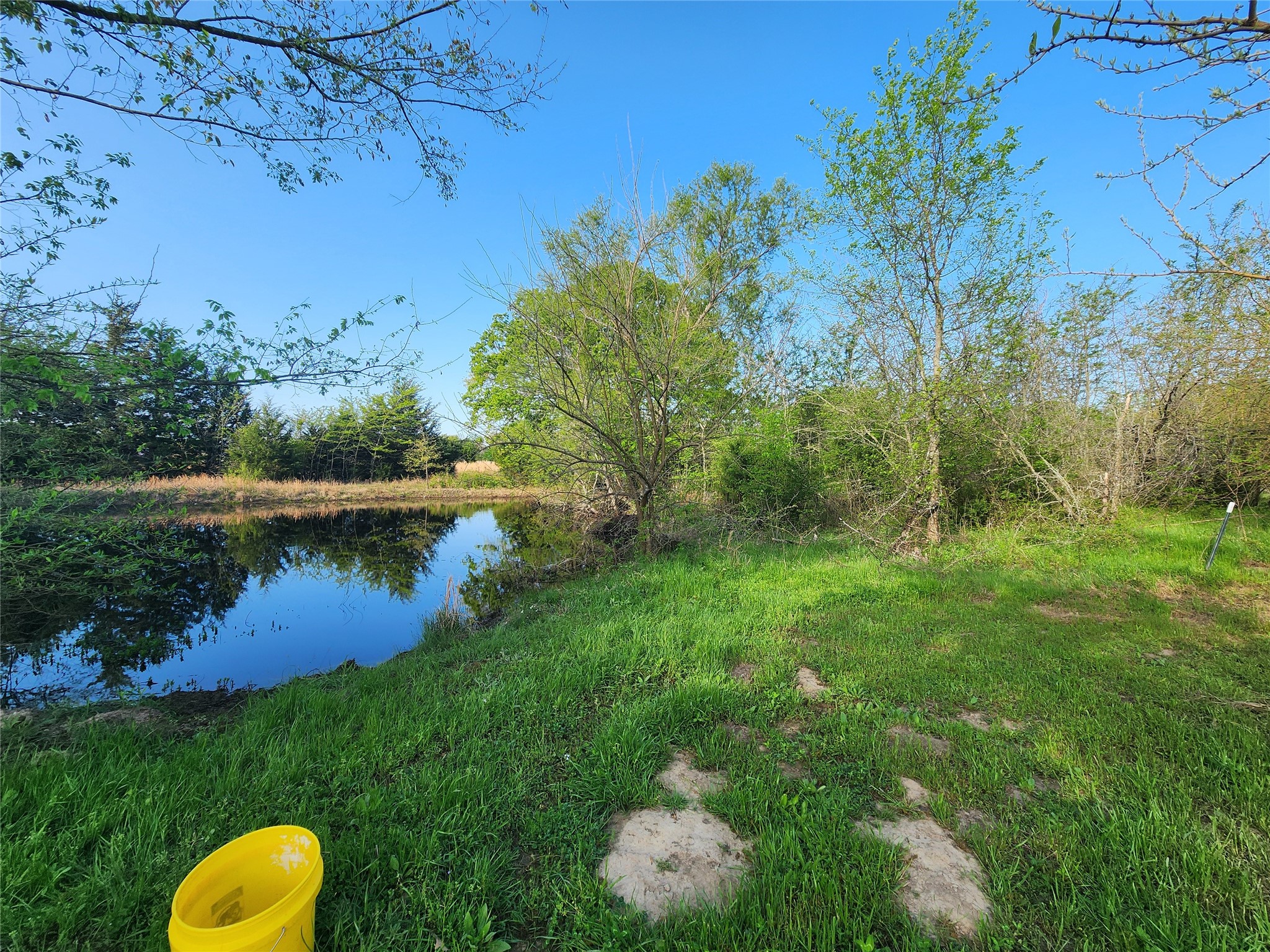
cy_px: 476
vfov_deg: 89.9
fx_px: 477
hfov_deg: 106.2
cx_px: 635
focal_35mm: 13
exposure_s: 1/699
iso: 50
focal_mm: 2.2
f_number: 2.2
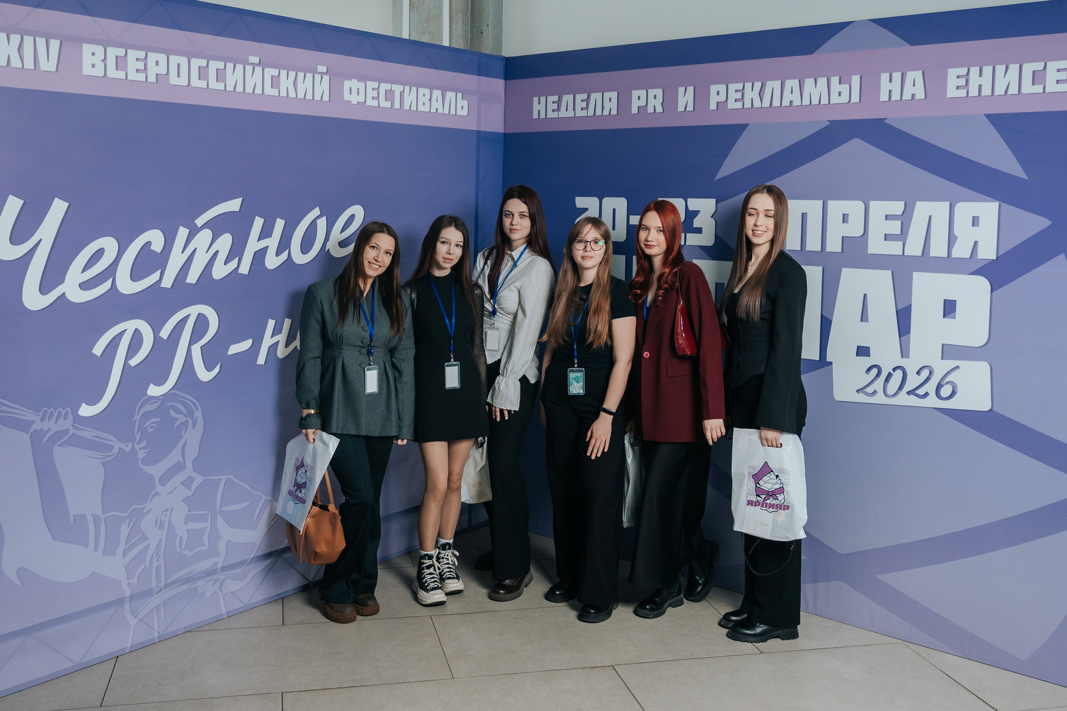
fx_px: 1050
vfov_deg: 37.2
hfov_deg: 53.9
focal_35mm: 35
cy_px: 268
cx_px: 520
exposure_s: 1/160
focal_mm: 28
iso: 800
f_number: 2.8
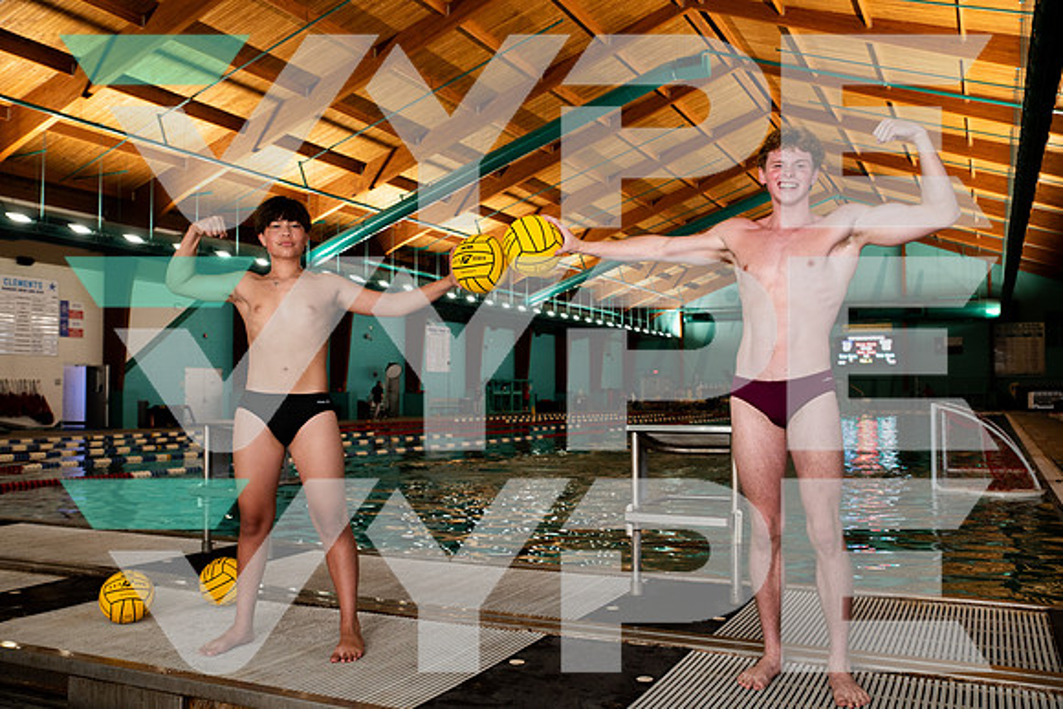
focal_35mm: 34
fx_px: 1004
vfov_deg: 38.9
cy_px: 354
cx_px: 532
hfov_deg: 55.8
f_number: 5
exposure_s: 1/200
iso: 800
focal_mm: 34
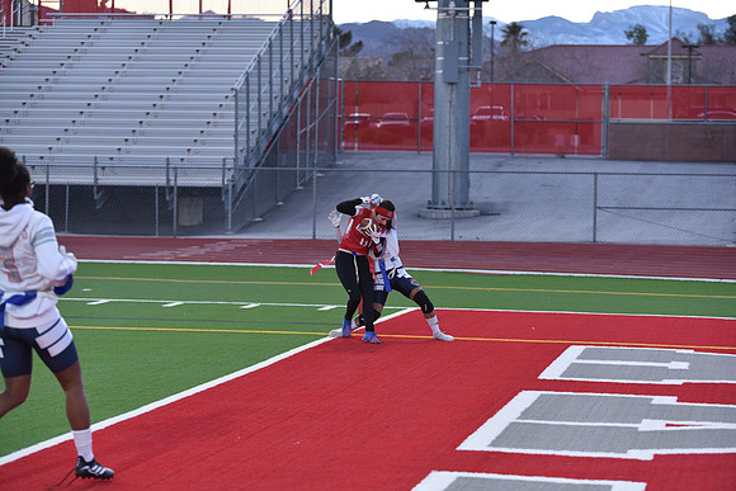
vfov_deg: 13.7
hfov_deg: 20.4
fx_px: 2045
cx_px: 368
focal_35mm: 100
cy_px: 246
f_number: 2.8
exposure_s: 1/500
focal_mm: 100
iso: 800
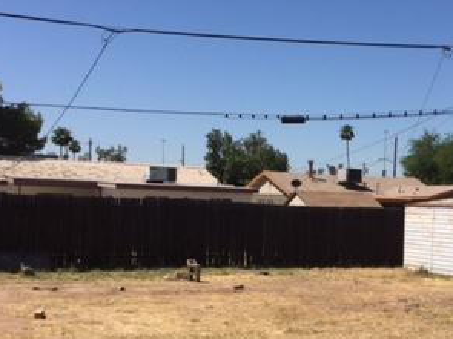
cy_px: 281
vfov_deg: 22.9
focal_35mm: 63
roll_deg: -2.6
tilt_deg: -5.8
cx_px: 384
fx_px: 824
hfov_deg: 29.8
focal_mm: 4.15
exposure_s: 1/3300
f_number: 2.2
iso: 32
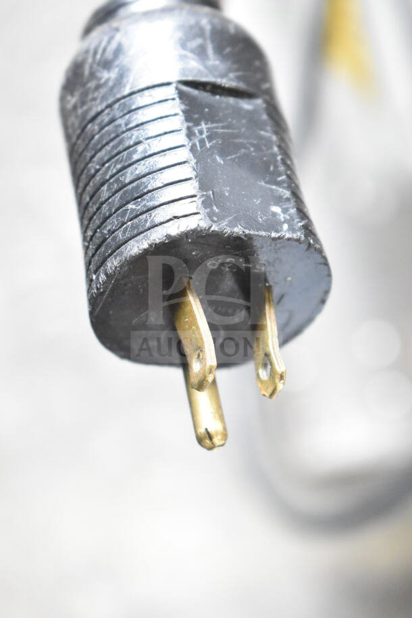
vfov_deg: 24.6
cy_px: 309
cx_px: 206
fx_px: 1415
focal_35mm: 82
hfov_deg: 16.6
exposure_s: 1/100
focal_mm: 55
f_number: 5.6
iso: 7200
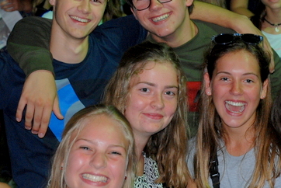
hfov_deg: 11.1
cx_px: 172
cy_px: 21
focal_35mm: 185
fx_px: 1445
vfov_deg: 7.4
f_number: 5.3
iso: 320
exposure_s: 1/60
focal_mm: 62
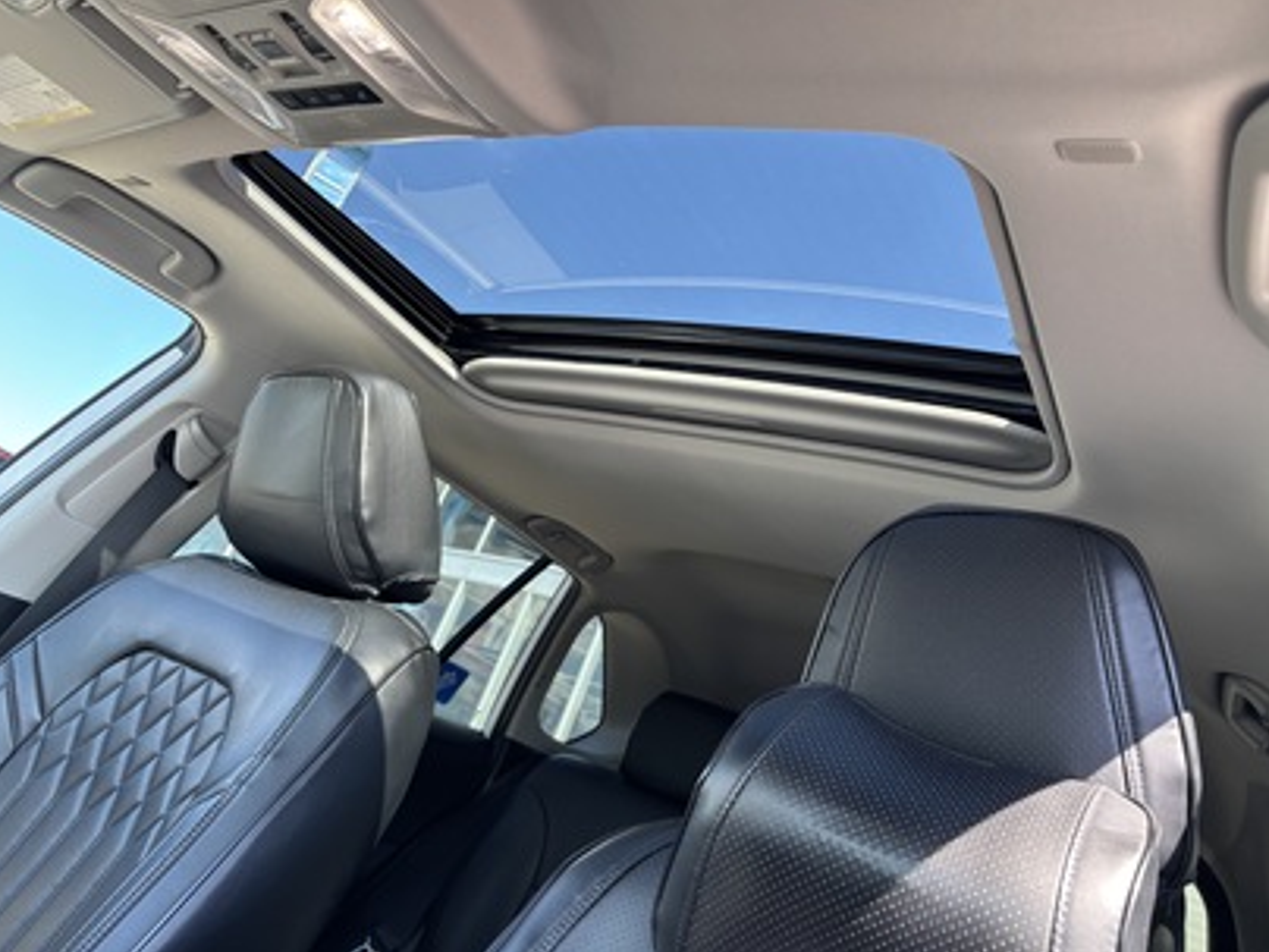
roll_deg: -22.1
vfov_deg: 51.3
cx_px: 650
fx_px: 990
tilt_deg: +19.6
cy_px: 463
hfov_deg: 65.3
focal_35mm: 27
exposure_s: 1/121
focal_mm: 5.96
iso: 40
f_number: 1.6
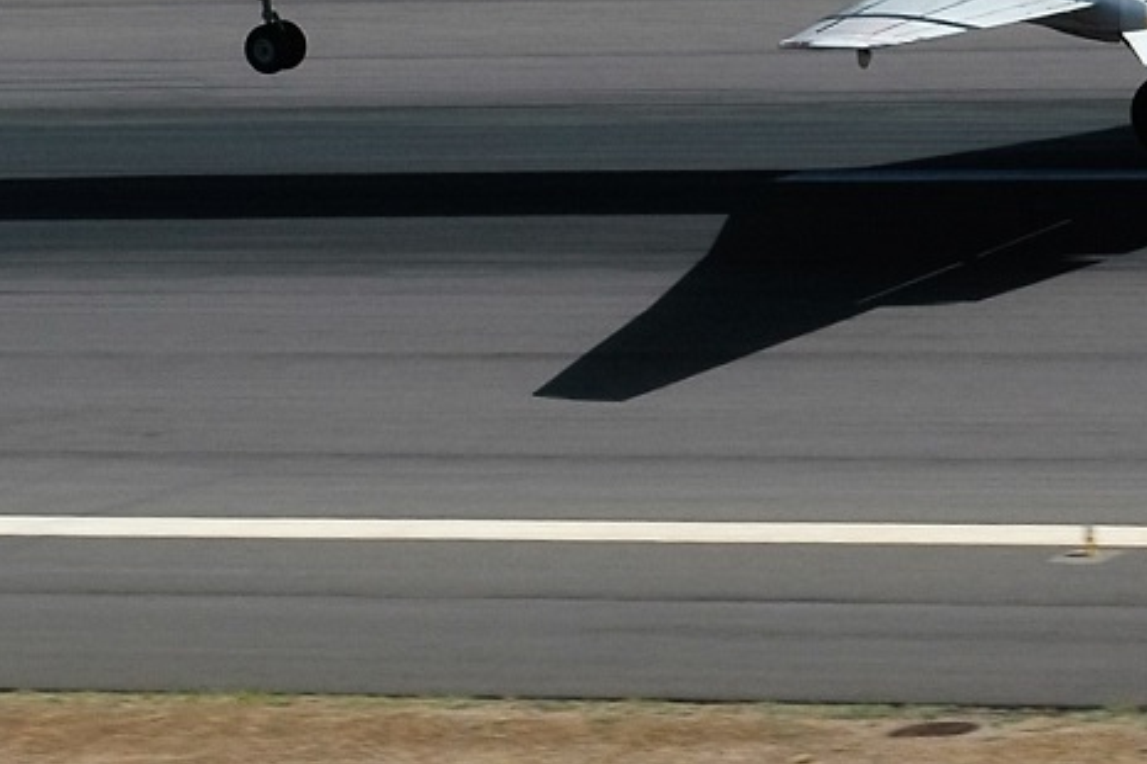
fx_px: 8634
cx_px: 1431
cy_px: -104
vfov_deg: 5.1
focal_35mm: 271
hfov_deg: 7.5
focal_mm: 70
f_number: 10
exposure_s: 1/400
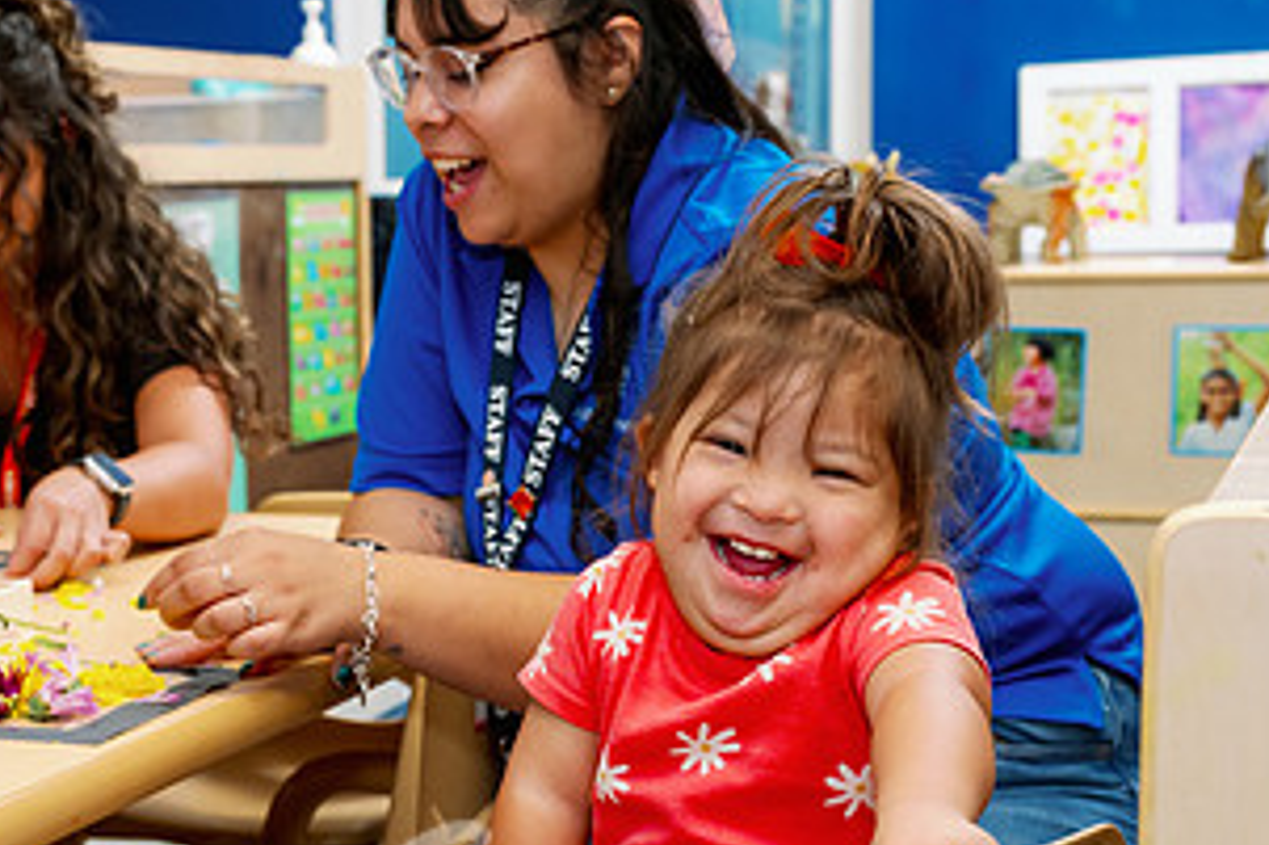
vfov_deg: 18.1
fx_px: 2642
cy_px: 582
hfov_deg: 26.5
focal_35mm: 75
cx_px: 248
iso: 800
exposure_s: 1/125
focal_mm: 39
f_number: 5
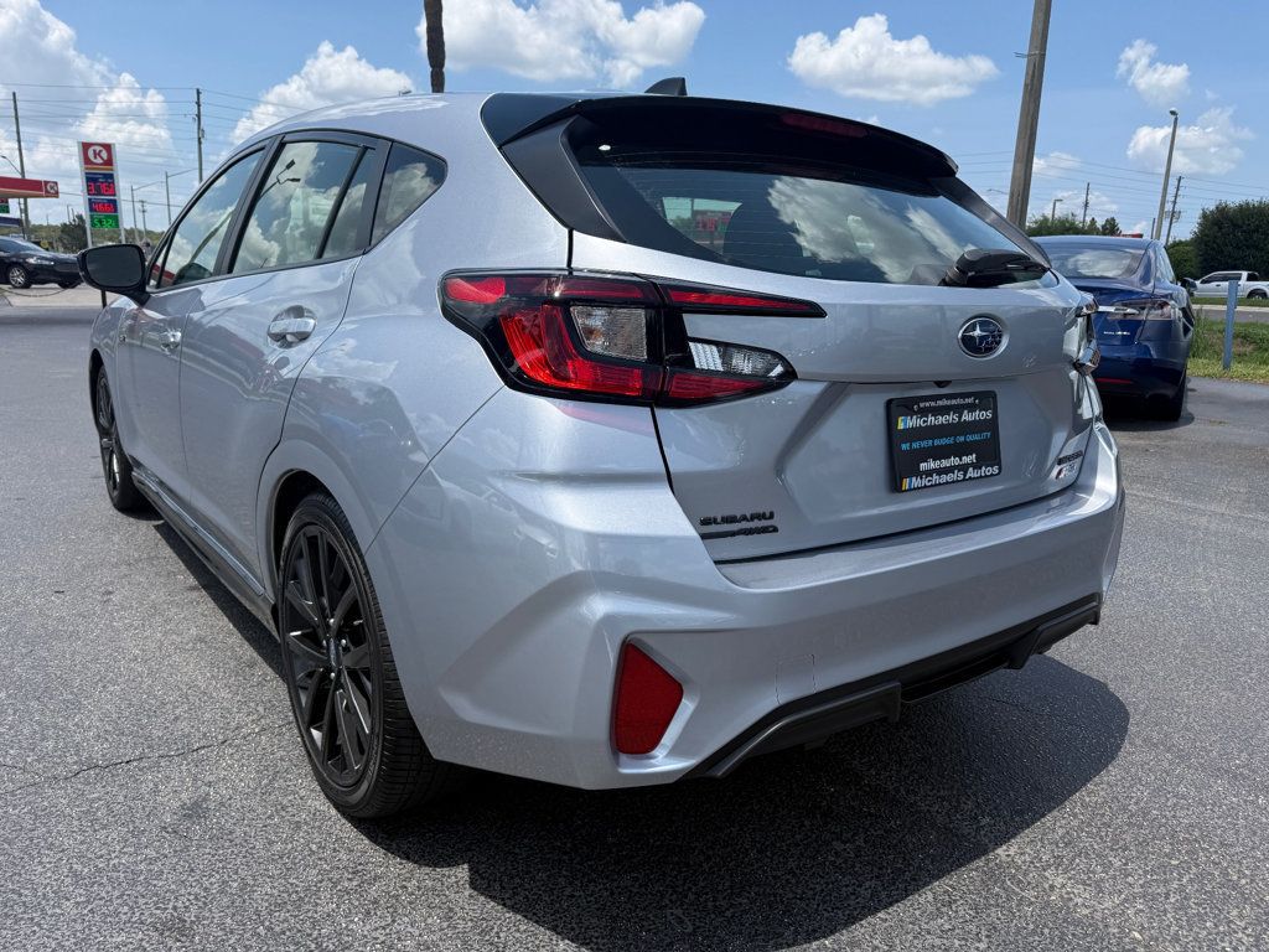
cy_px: 476
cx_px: 634
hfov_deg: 71.6
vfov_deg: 56.8
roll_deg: -1.3
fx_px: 880
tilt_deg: -15.9
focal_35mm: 24
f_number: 1.78
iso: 80
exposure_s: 1/4405
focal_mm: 6.76
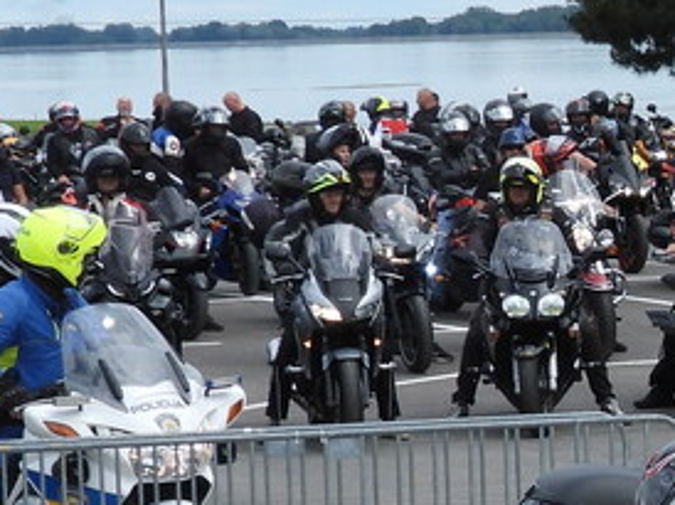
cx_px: 1091
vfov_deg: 6.1
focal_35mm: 241
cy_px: 569
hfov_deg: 8.0
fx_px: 4695
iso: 100
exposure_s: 1/1000
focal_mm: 9.8
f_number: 3.5
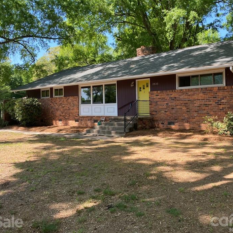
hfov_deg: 48.2
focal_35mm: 34
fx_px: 259
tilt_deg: -0.9
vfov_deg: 48.4
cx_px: 138
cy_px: 109
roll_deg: +1.2
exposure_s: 1/449
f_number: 1.8
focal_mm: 4.25
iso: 32
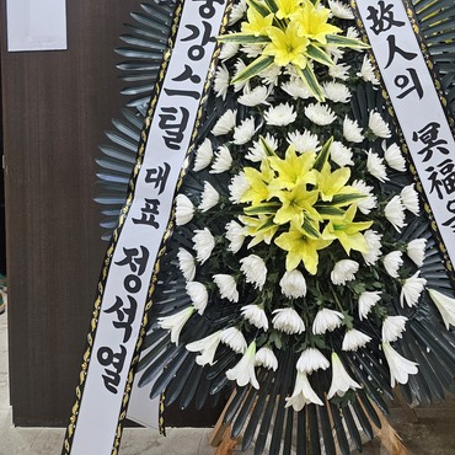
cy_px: -1
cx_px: 262
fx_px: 654
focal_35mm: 44
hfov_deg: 38.3
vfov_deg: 34.8
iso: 250
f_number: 1.8
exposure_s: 1/120
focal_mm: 5.4
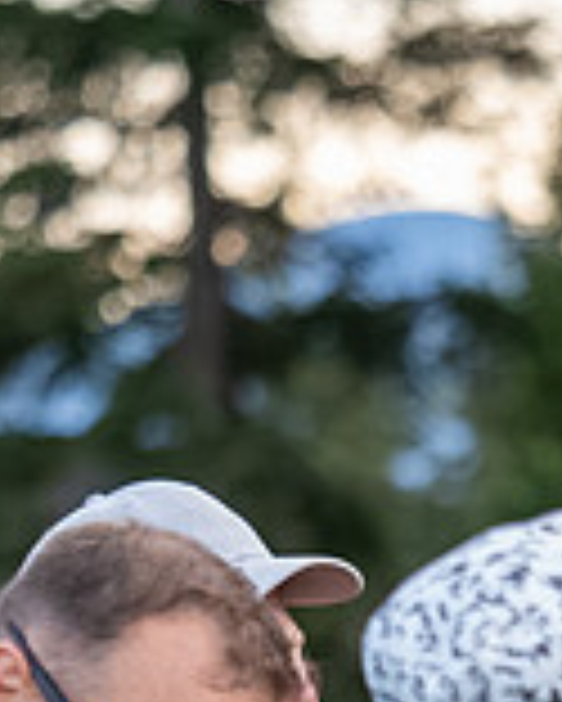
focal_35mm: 615
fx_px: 12774
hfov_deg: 2.5
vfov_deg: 3.1
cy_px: 884
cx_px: 917
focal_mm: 85
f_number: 2.8
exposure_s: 1/1000
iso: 3200
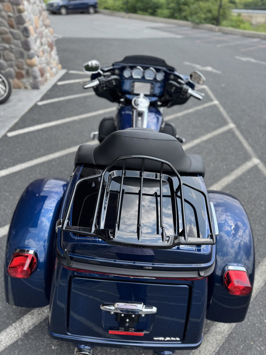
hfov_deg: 56.8
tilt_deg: -36.2
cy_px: 178
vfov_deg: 71.6
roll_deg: +0.6
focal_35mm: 24
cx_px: 133
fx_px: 246
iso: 80
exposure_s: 1/1112
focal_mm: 6.76
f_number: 1.78
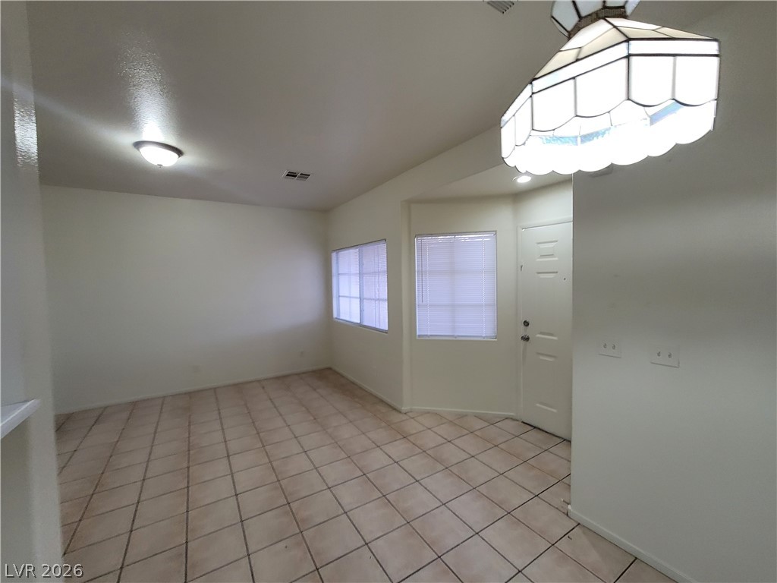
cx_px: 388
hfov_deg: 106.2
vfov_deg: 89.9
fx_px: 292
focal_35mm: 13
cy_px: 292
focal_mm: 2.2
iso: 250
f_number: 2.2
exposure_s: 1/60
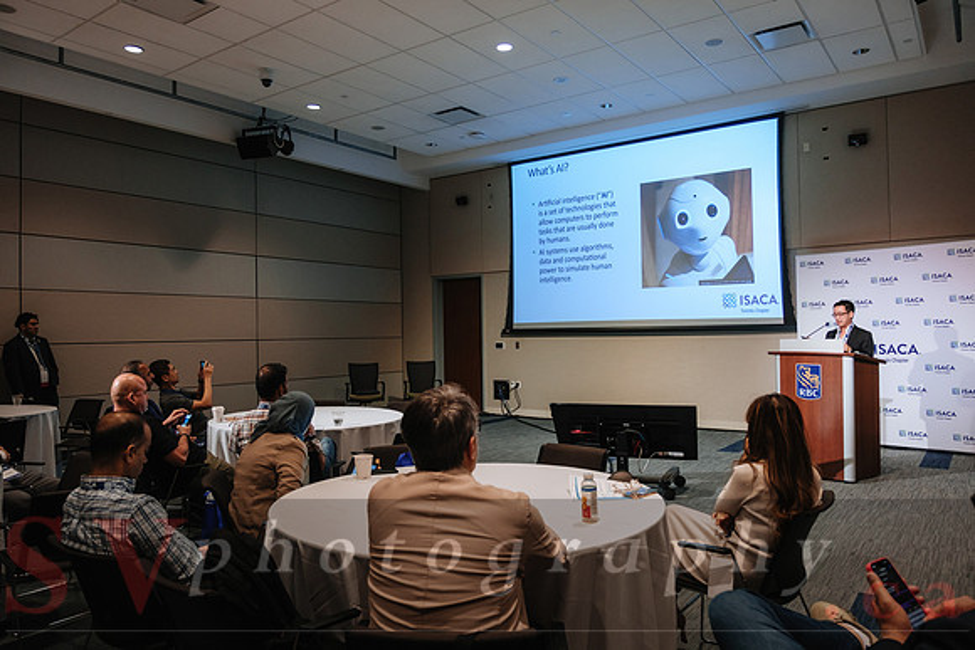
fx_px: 685
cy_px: 325
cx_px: 488
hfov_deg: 70.8
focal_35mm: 25
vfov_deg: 50.8
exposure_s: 1/60
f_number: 2.8
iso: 1000
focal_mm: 16
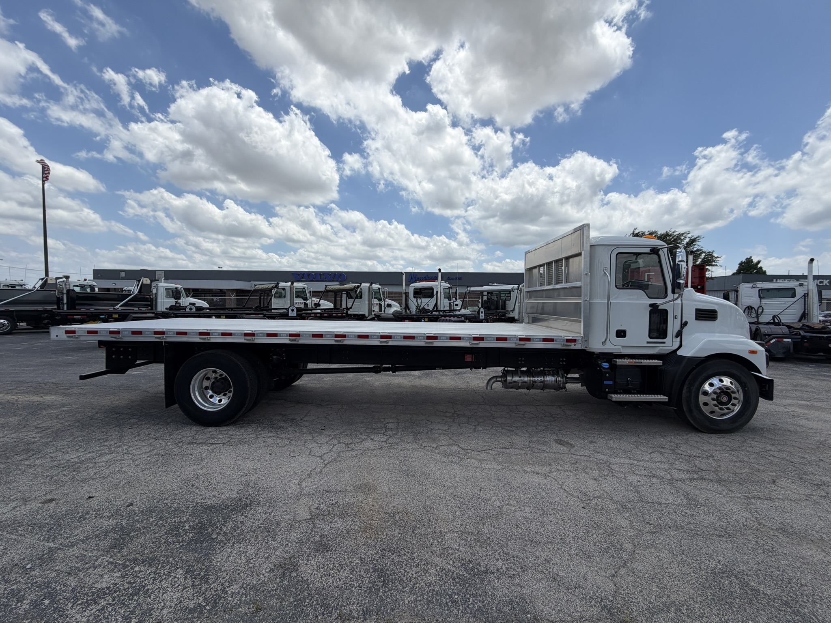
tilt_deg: -1.8
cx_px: 416
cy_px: 312
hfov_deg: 102.1
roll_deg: -0.8
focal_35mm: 14
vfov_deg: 85.7
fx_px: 336
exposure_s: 1/1399
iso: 20
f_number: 2.2
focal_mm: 2.22
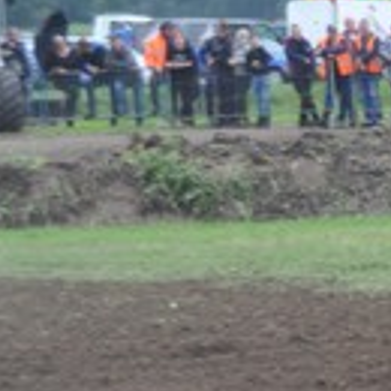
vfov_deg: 7.0
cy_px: 320
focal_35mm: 250
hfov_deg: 6.7
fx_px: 3195
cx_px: 926
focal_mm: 40
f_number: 4.8
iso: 640
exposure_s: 1/1000
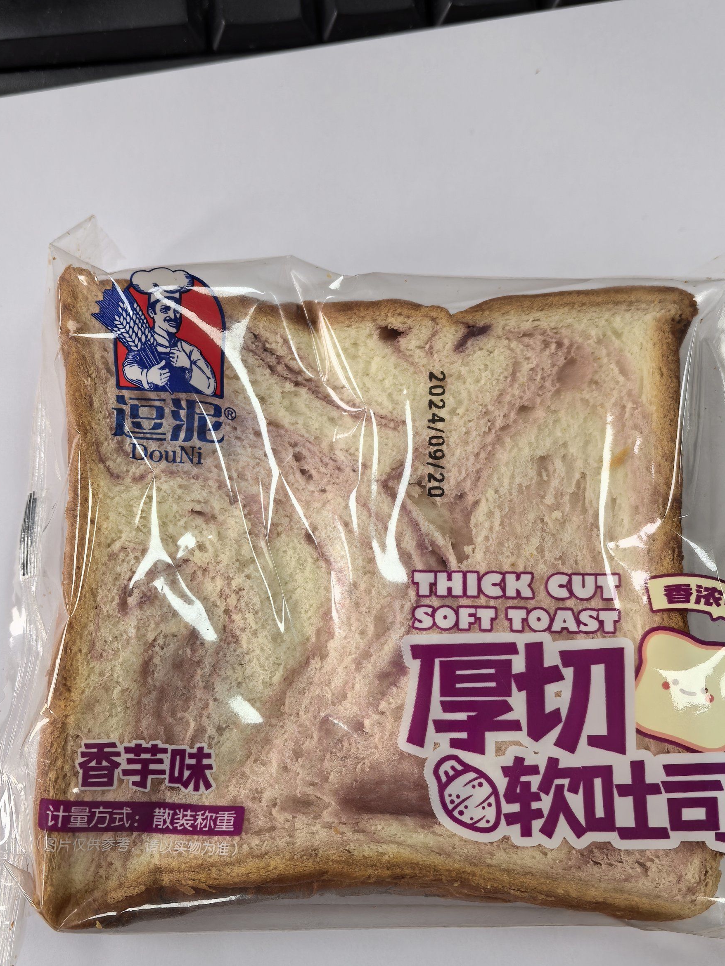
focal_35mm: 35
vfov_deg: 52.5
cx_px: 332
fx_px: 977
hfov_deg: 40.7
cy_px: 537
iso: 100
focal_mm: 5.75
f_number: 2
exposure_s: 1/100
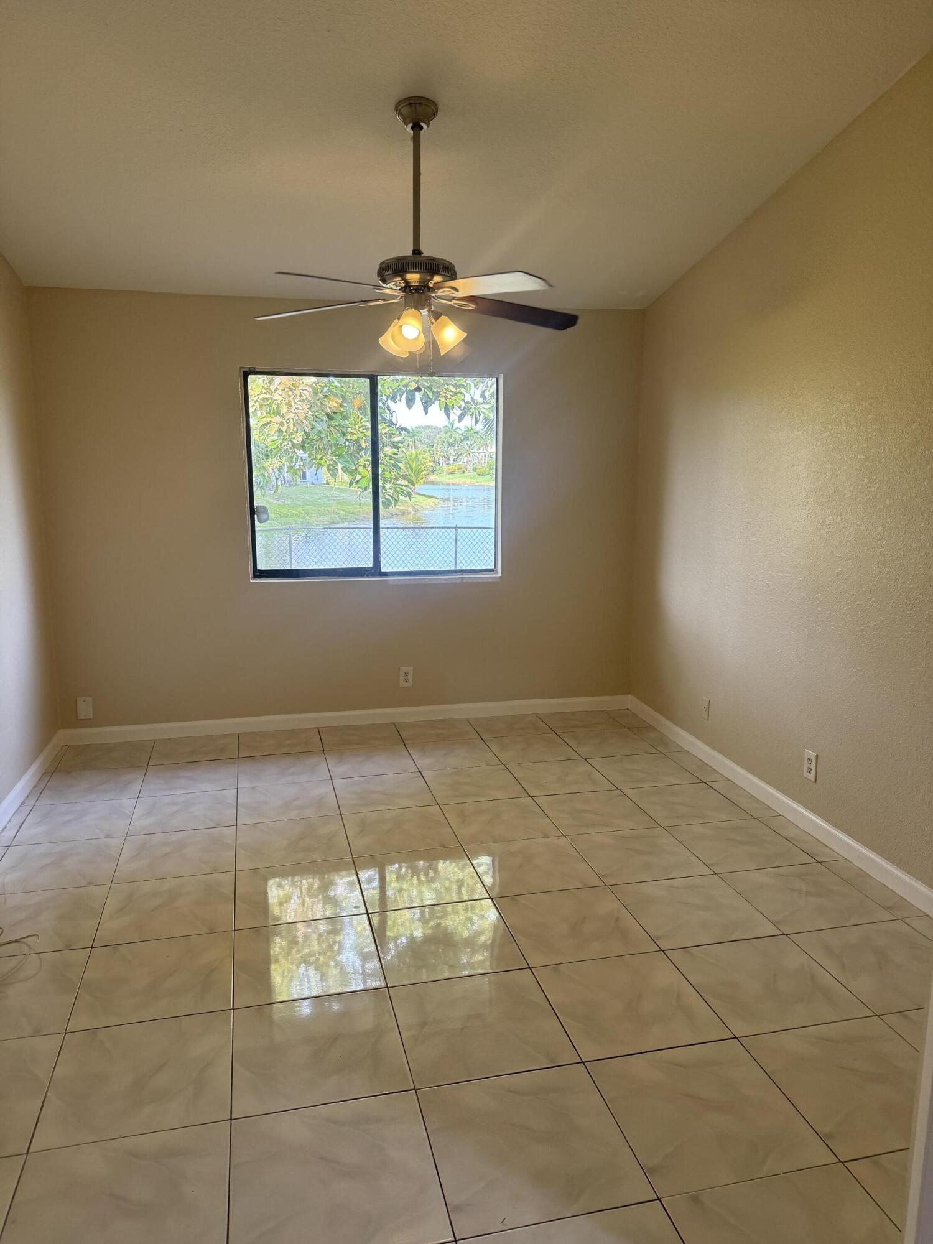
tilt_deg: -9.7
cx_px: 466
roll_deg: -0.5
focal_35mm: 24
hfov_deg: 56.8
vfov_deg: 71.6
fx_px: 862
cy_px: 622
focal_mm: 6.76
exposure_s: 1/152
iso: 100
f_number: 1.78
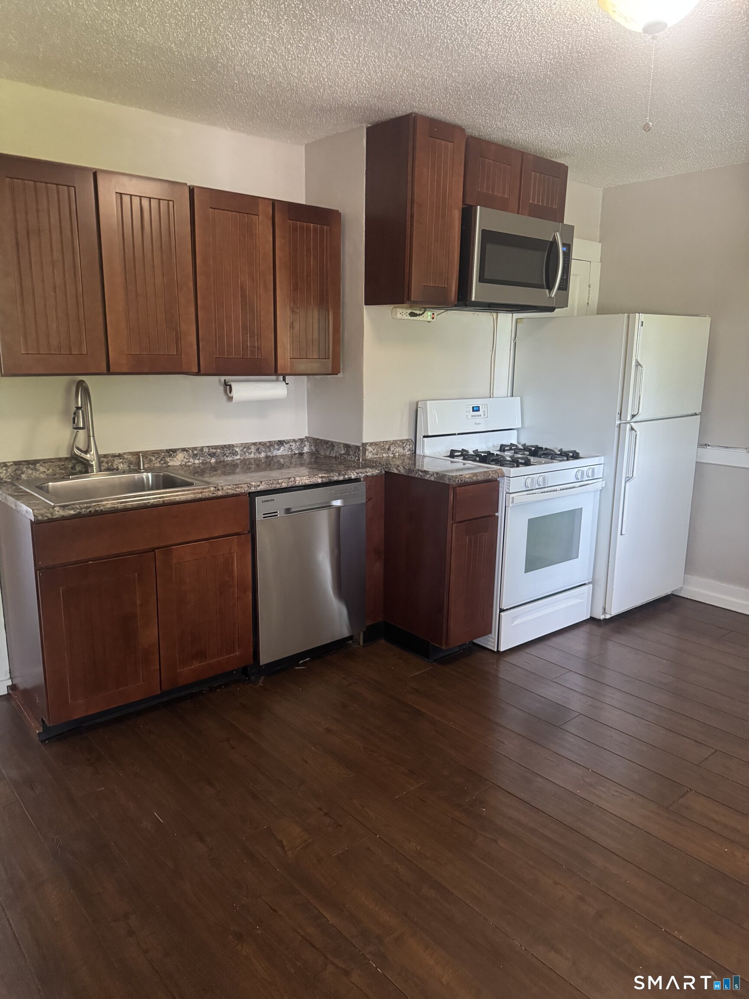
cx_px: 374
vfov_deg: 71.6
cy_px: 500
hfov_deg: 56.8
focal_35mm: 24
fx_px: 692
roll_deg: -0.4
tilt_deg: -12.8
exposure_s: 1/40
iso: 800
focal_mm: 6.76
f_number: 1.78
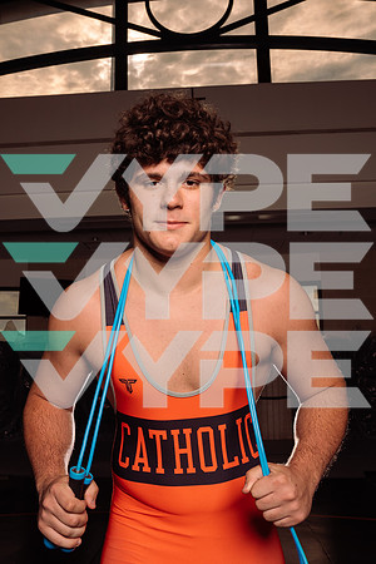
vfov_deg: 53.1
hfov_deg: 36.8
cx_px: 165
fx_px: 564
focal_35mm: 36
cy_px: 282
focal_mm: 24
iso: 50
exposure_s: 1/250
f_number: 6.3
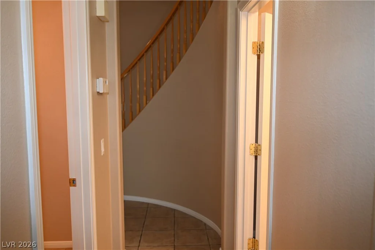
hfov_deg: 61.1
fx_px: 318
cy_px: 125
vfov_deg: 43.0
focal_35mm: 30
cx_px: 188
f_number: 4
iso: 640
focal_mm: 30.5
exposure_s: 1/60
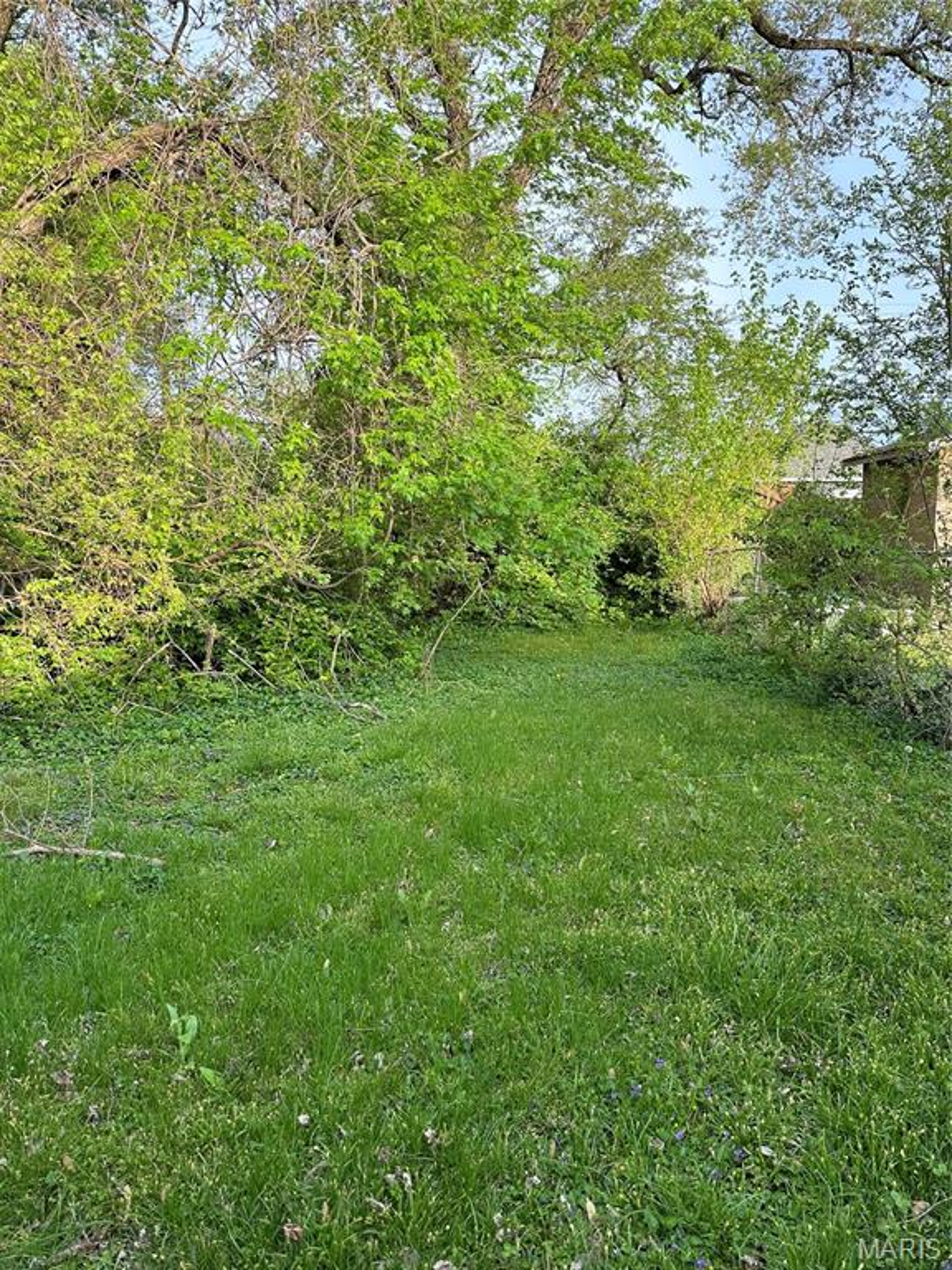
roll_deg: +1.2
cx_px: 476
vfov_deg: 71.6
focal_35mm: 24
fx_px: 880
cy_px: 635
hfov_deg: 56.8
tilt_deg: -3.8
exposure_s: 1/608
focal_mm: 6.86
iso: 80
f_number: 1.78
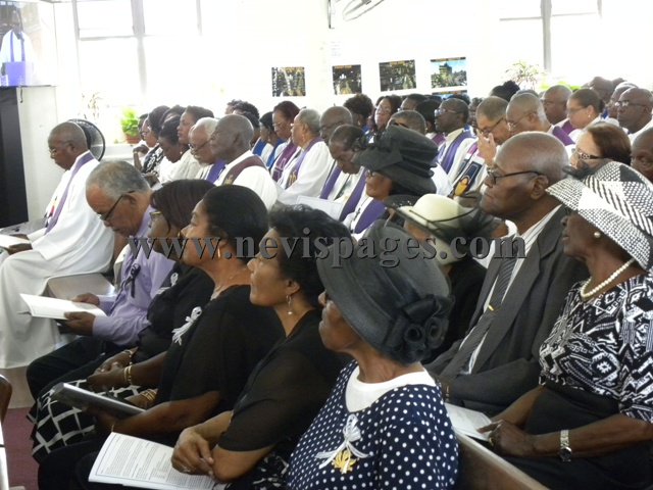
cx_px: 326
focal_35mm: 75
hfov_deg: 26.0
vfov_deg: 19.6
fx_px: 1415
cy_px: 245
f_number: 4
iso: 400
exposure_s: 1/19.1
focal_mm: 13.4
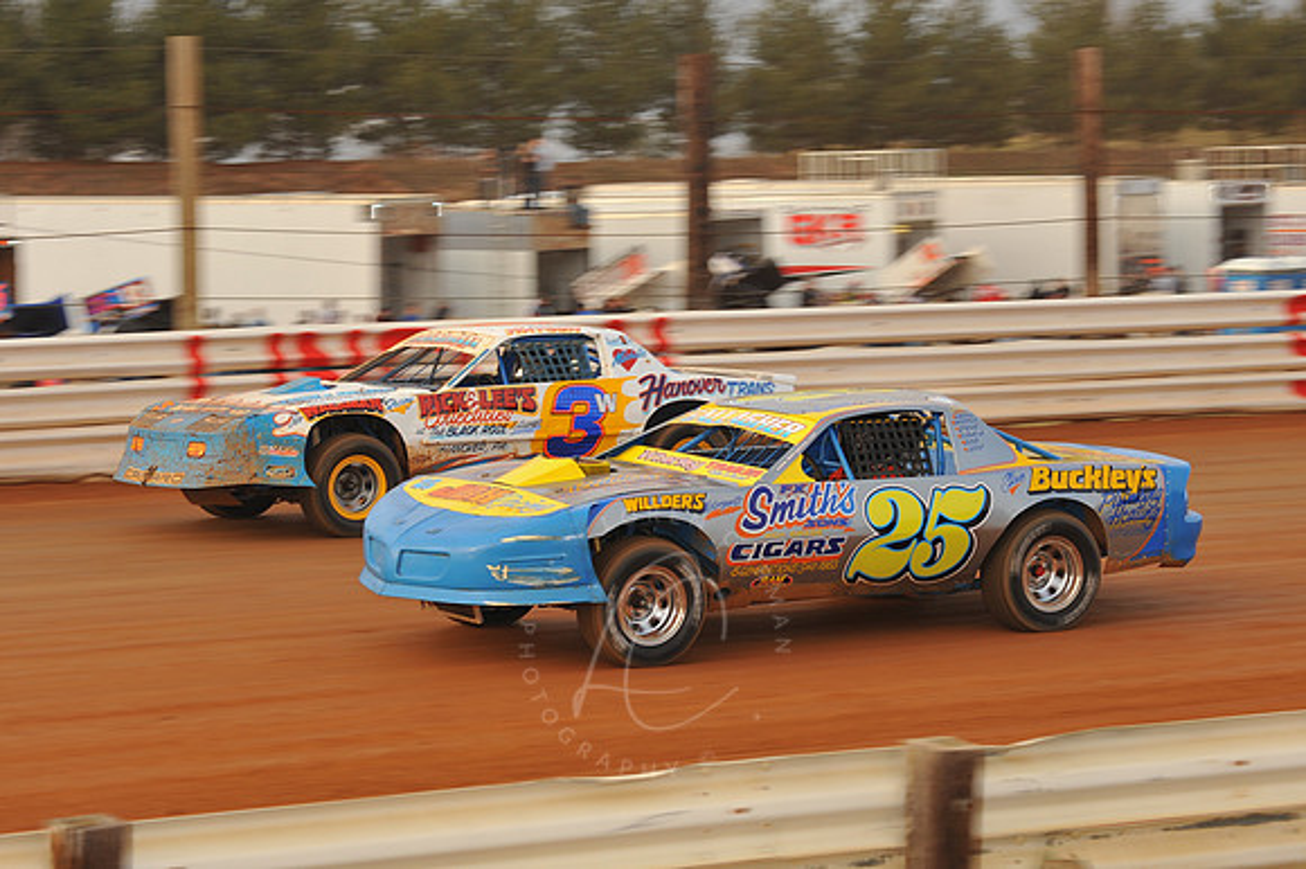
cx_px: 653
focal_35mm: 105
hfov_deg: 19.5
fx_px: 3807
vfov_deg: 13.0
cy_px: 434
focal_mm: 105
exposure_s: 1/320
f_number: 8
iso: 400
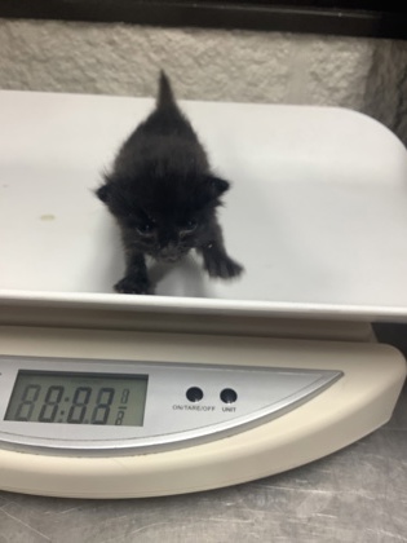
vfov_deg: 58.4
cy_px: 272
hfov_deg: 45.4
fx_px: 486
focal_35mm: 31
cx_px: 204
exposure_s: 1/60
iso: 64
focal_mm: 3.3
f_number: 2.4
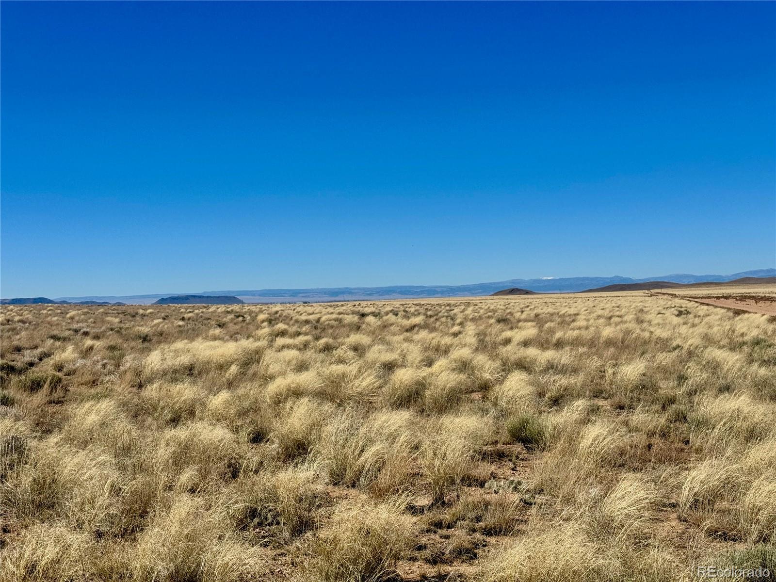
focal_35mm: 48
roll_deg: +1.8
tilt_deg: +0.3
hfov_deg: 39.7
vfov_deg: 30.3
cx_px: 388
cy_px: 291
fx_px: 1076
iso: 80
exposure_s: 1/9009
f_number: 1.78
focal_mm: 6.76
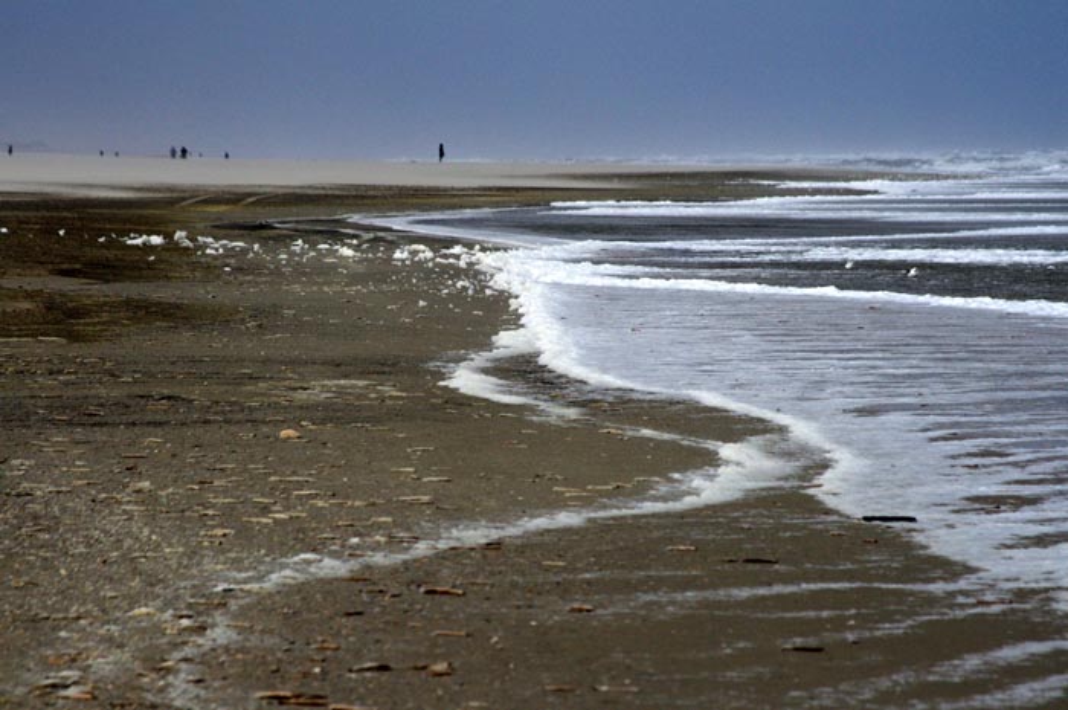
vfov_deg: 4.6
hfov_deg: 6.9
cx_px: 534
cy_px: 355
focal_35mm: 300
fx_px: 8890
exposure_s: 1/400
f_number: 11
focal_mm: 200
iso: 400
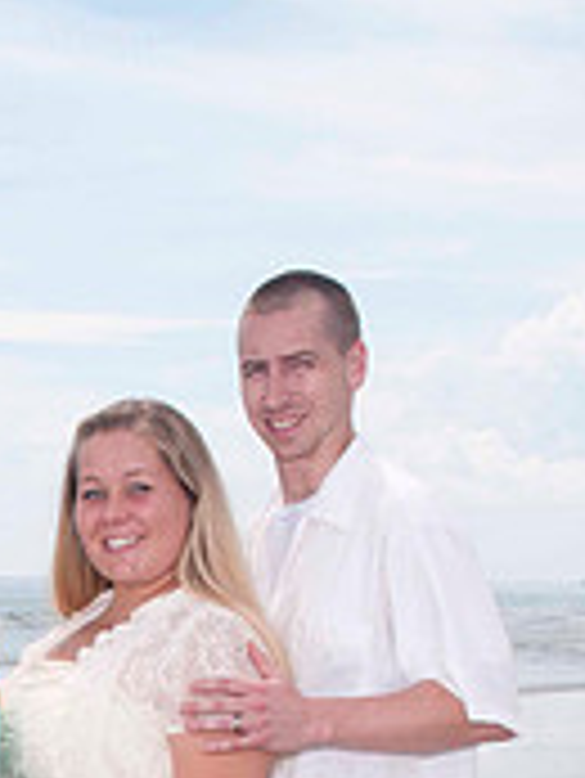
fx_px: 3038
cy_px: 861
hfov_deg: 10.8
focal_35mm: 135
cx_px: -158
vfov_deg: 14.3
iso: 100
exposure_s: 1/250
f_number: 11
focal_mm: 28
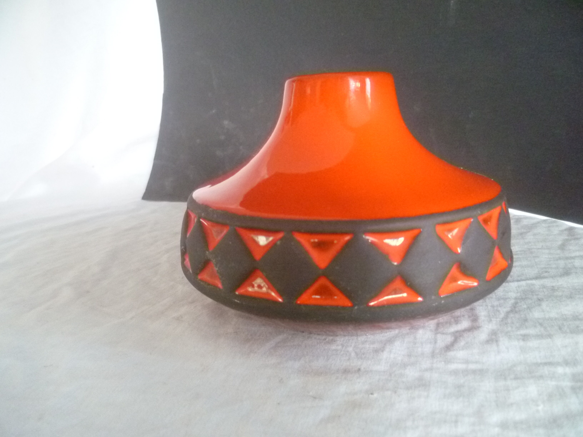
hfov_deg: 63.4
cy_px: 218
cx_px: 292
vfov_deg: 49.7
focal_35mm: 28
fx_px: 472
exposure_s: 1/15
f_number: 2.8
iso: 800
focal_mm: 5
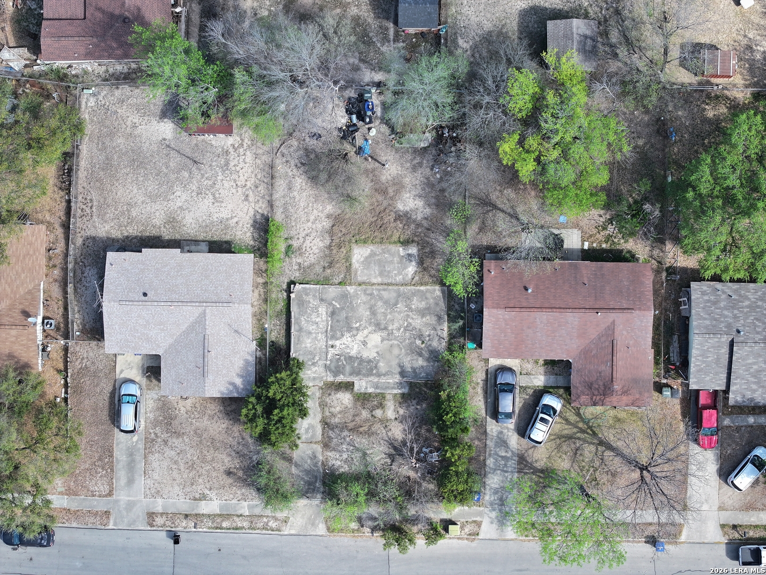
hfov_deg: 27.8
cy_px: 288
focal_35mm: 70
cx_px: 383
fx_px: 1549
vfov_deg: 21.0
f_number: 2.8
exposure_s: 1/320
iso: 100
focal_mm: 19.35
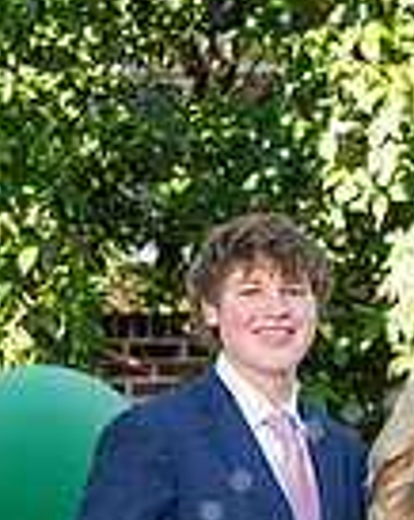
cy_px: 733
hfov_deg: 6.3
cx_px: 475
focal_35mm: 244
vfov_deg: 7.8
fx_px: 3750
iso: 400
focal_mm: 79
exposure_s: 1/200
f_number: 5.6
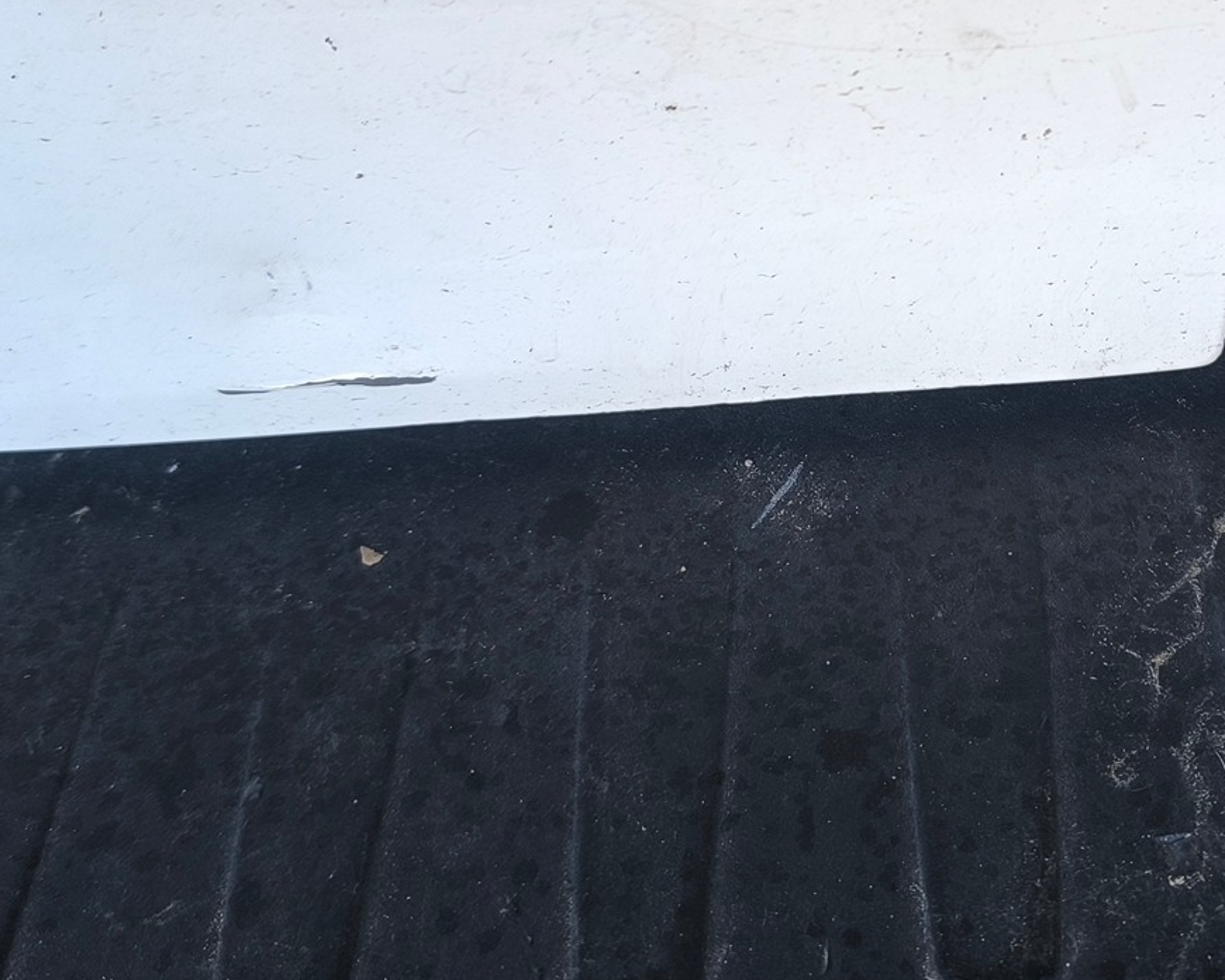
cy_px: 234
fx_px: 1885
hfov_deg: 35.0
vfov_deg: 28.7
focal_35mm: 52
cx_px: 956
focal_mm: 6.14
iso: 640
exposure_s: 1/100
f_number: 1.65
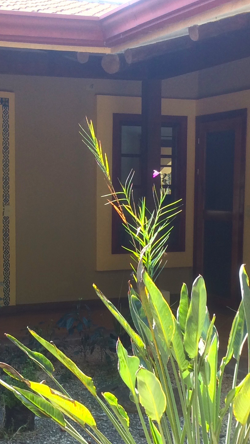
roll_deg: +1.7
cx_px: 64
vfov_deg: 33.8
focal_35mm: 62
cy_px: 250
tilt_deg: -4.7
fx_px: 730
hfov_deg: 19.3
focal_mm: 3.3
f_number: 2.4
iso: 32
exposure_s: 1/132
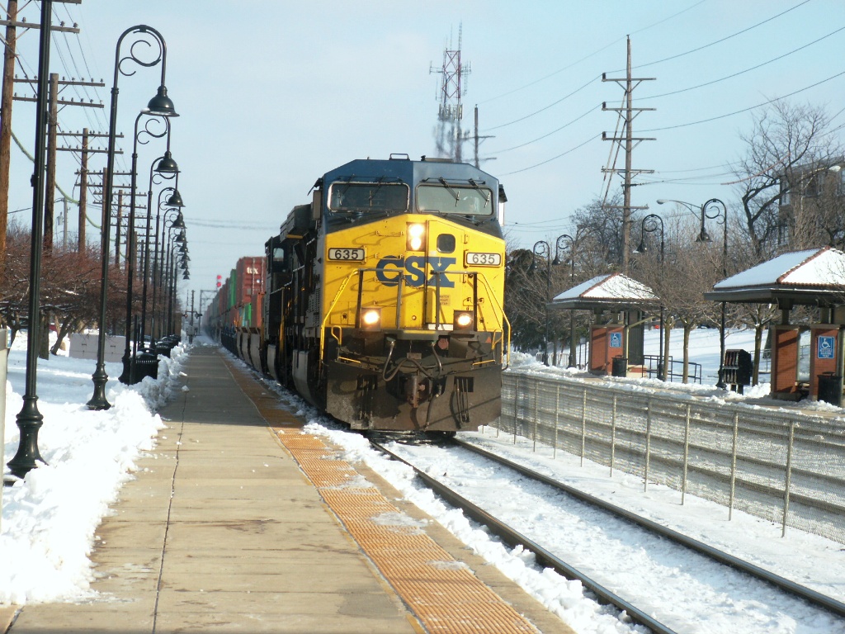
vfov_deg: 11.8
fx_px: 3076
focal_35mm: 126
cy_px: 317
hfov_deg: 15.6
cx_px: 422
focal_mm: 20.56
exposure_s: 1/320
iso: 50
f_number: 4
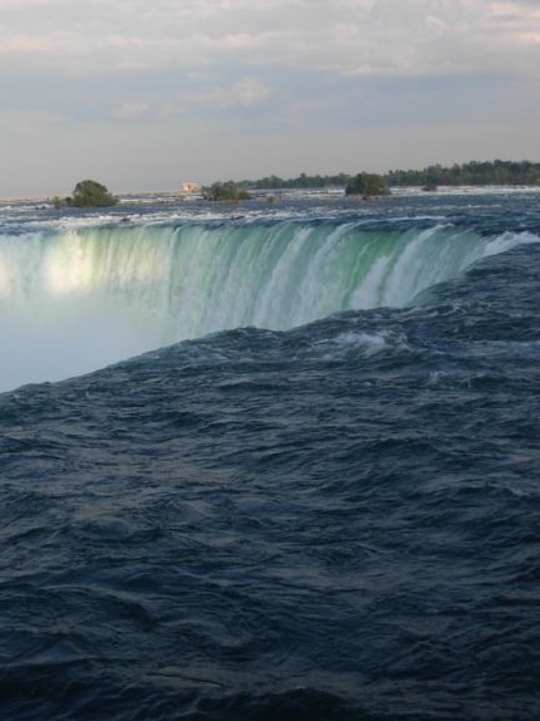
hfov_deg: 27.3
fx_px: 1103
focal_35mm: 53
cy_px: 363
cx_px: 180
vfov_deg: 36.2
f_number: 2.9
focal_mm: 6.3
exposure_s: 1/497
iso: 79
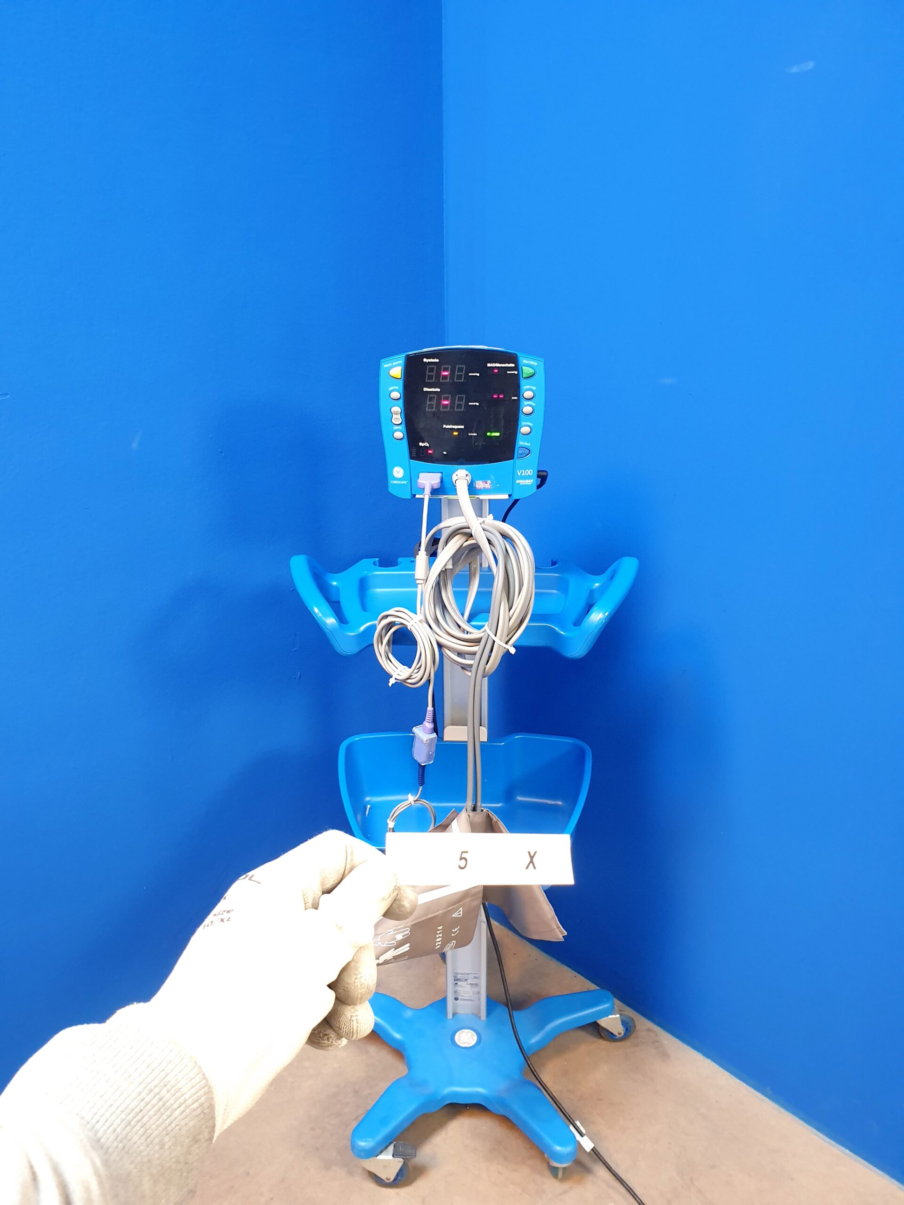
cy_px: 602
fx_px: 905
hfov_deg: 53.1
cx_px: 452
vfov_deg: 67.3
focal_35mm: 26
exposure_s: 1/20
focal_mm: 4.3
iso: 320
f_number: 2.4
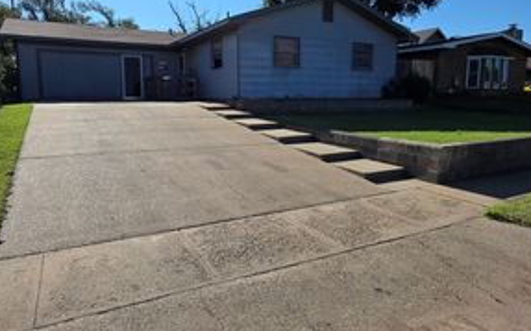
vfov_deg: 50.9
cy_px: 147
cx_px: 248
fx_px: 347
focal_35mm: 24
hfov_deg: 74.7
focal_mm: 2.2
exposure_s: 1/2752
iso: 40
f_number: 1.9
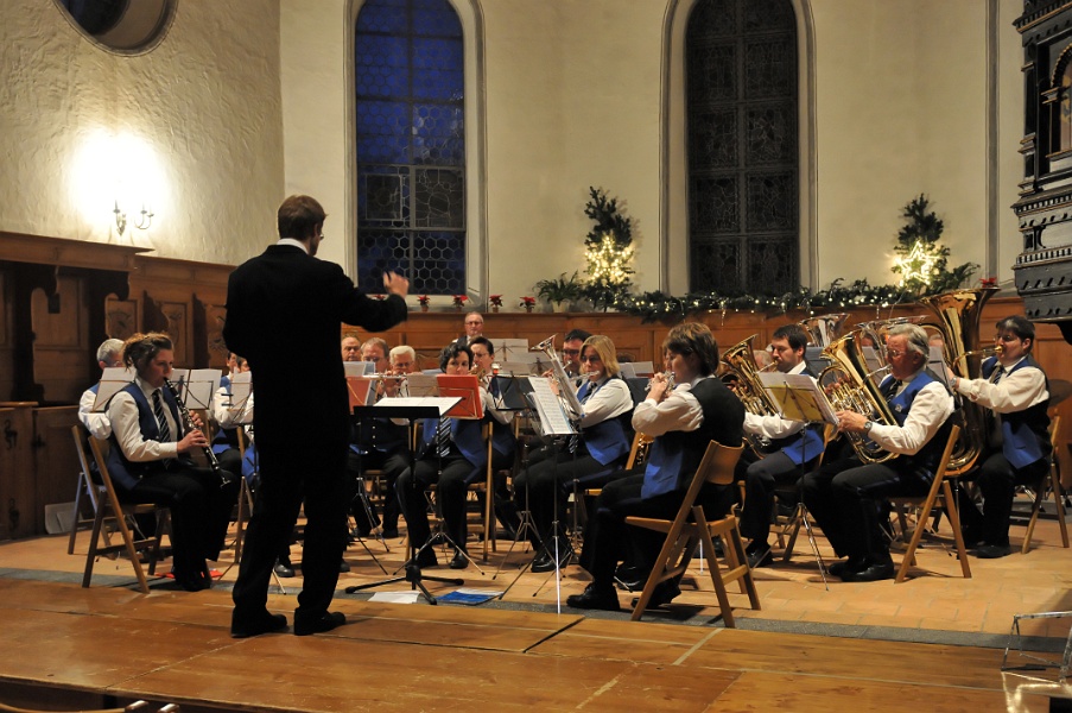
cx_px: 536
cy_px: 356
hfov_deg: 46.4
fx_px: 1249
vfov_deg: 31.8
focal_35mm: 42
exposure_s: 1/60
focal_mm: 28
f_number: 2.8
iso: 1600
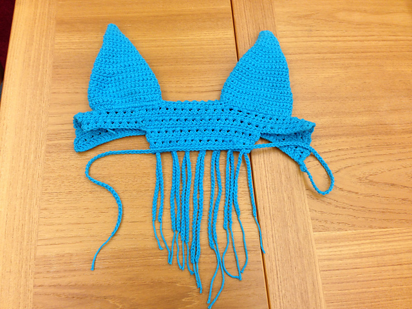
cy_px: 154
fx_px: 393
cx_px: 206
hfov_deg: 55.4
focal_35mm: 33
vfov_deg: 42.9
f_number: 2.4
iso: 64
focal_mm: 4.12
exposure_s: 1/40
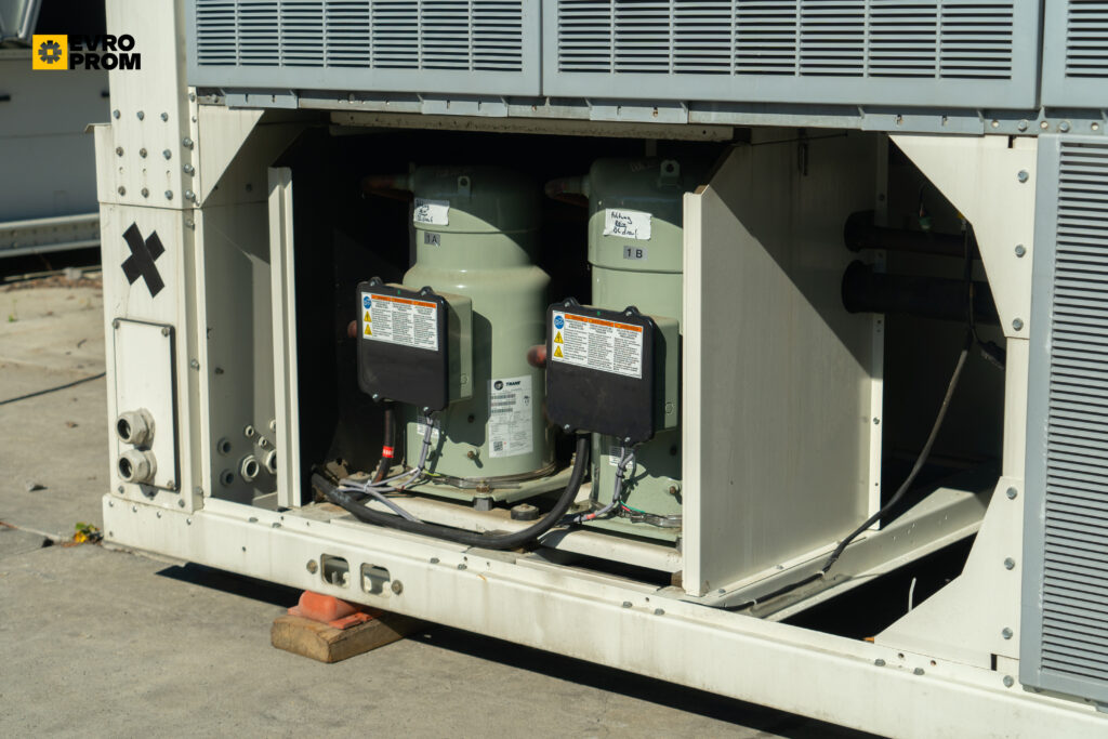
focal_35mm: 60
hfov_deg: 33.4
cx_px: 554
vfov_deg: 22.6
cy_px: 370
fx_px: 1847
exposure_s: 1/640
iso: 100
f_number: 5.6
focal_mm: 60
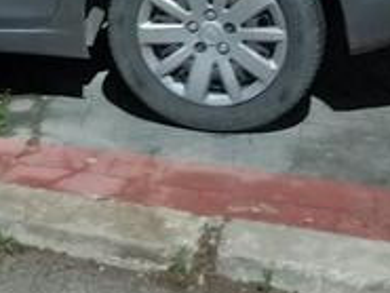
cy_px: -155
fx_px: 992
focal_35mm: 88
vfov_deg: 15.4
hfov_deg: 21.5
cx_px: 8
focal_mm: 4.6
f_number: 1.8
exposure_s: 1/10
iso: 2000
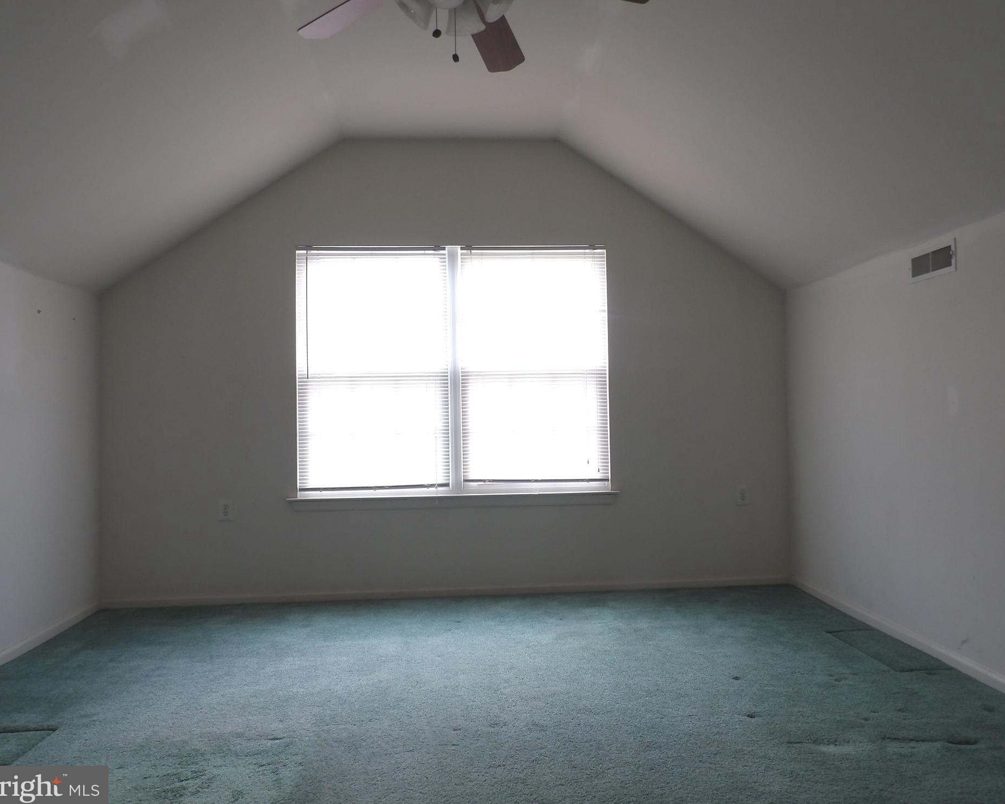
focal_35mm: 26
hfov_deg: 66.0
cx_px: 530
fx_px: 773
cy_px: 392
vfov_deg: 54.9
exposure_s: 1/37
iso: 100
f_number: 3.2
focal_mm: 4.3
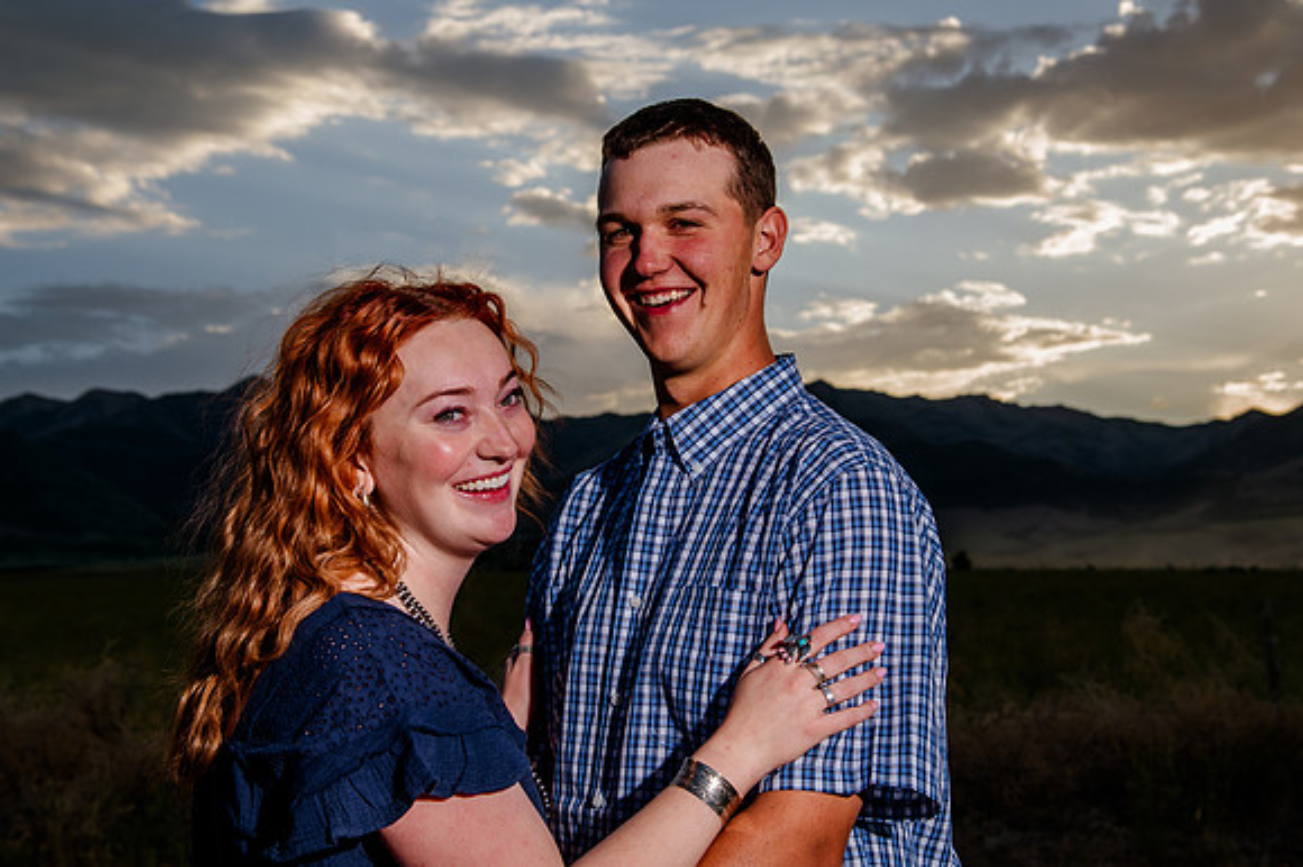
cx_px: 652
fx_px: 2356
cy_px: 331
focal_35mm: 65
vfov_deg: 20.8
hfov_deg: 30.9
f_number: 7.1
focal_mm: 52
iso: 200
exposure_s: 1/320
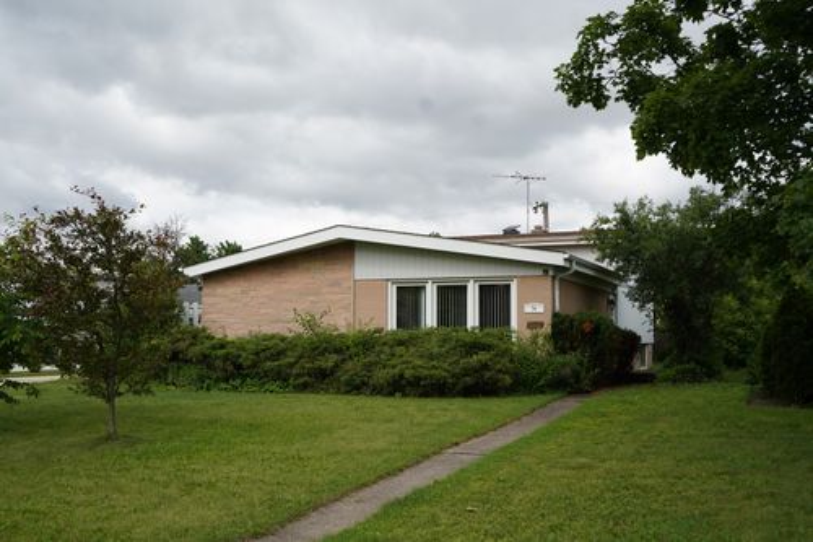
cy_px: 271
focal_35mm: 37
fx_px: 835
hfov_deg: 51.9
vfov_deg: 35.9
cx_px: 406
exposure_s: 1/640
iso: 160
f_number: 5
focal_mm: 37
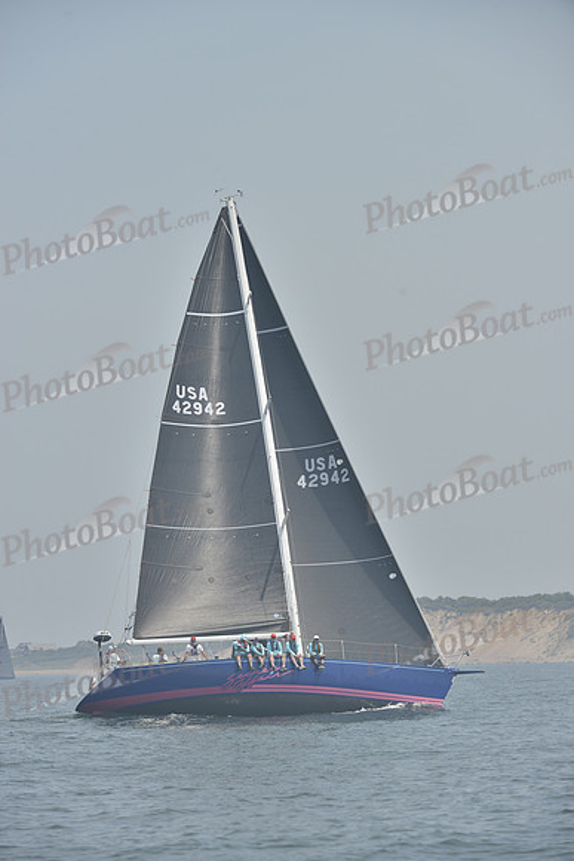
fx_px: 4780
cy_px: 430
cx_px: 287
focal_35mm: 200
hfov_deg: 6.9
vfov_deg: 10.3
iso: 280
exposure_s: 1/1000
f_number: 8
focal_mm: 200
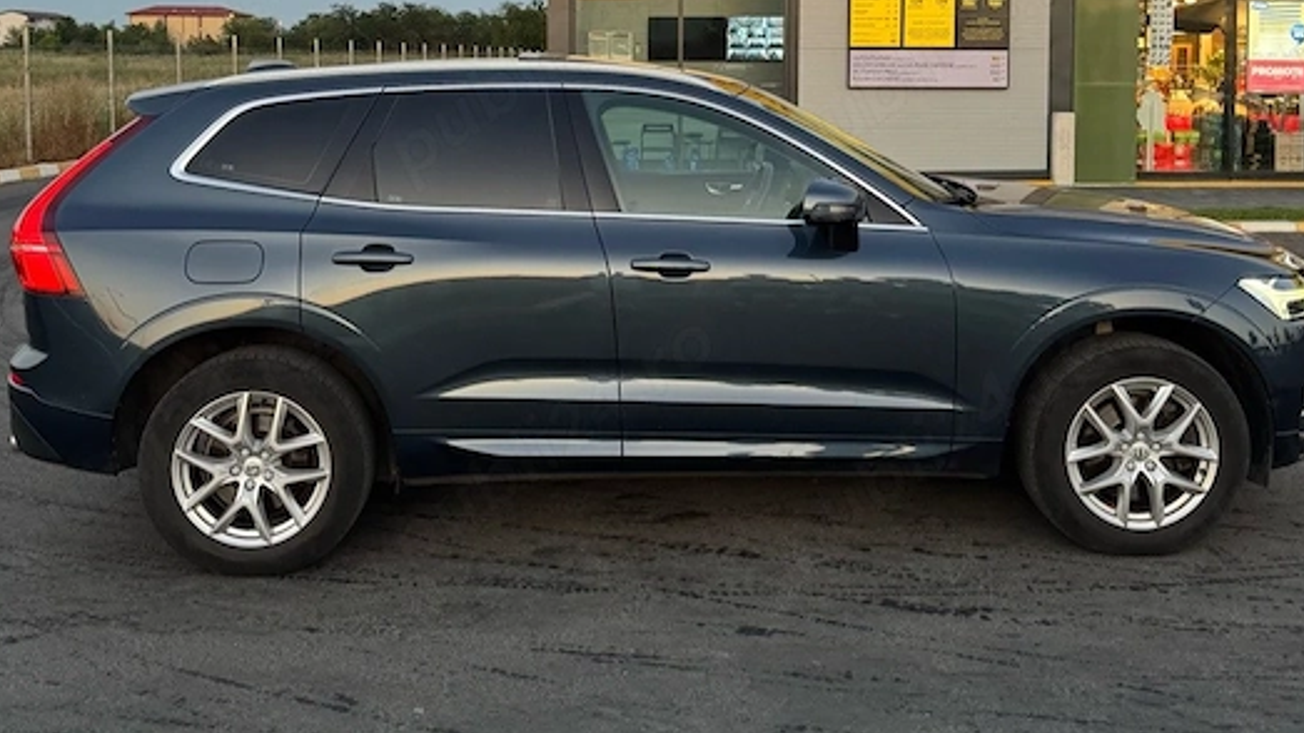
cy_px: 115
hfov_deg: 50.5
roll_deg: -0.2
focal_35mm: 40
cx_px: 651
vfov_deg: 28.8
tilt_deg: -1.3
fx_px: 1383
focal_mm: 6.76
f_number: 1.78
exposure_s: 1/81
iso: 200
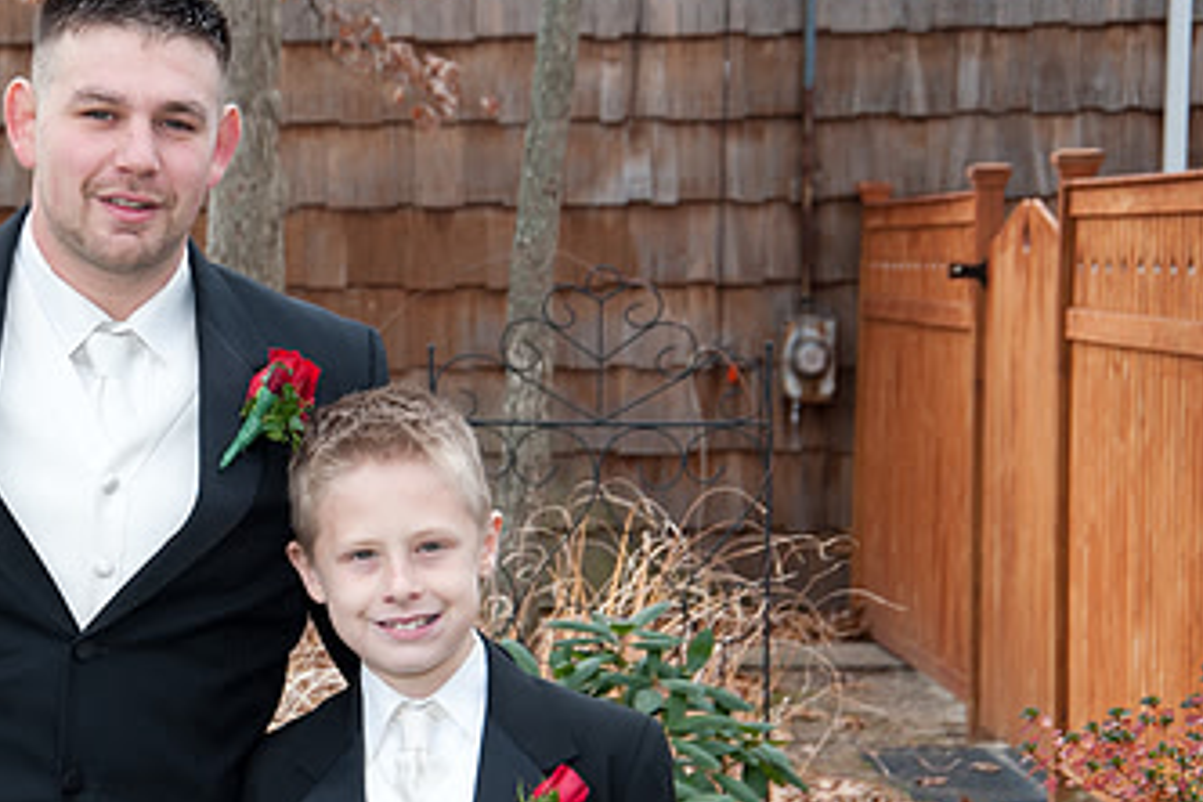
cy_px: 499
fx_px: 3375
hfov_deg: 20.0
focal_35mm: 101
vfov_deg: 13.5
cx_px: 231
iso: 640
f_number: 7.1
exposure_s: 1/160
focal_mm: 58
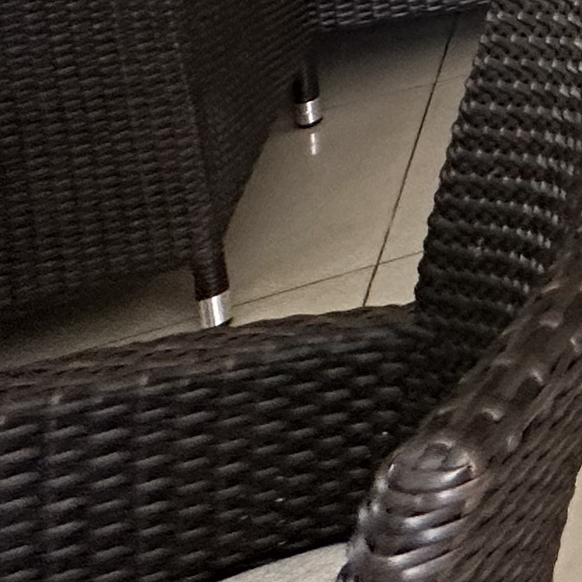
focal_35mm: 74
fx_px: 1408
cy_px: -564
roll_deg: -0.1
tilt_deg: -6.7
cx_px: 1589
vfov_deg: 17.3
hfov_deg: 12.9
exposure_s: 1/99
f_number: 2.2
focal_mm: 2.22
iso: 160
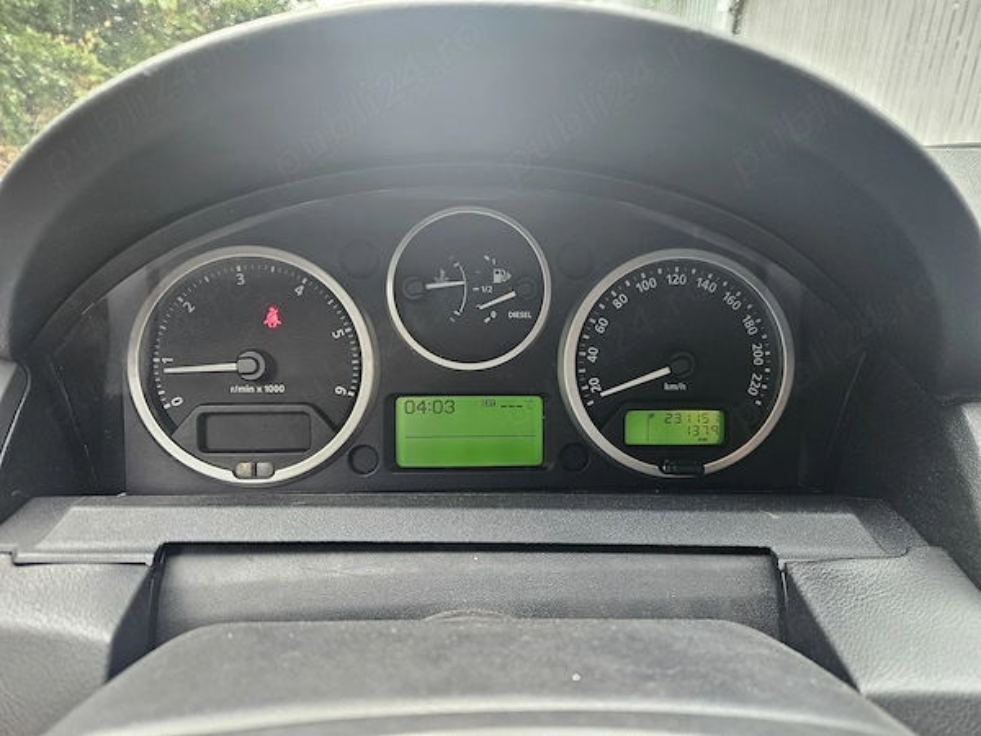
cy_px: 368
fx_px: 652
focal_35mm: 23
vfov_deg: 58.9
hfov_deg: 73.9
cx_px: 490
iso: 320
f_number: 1.8
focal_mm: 5.4
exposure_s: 1/100
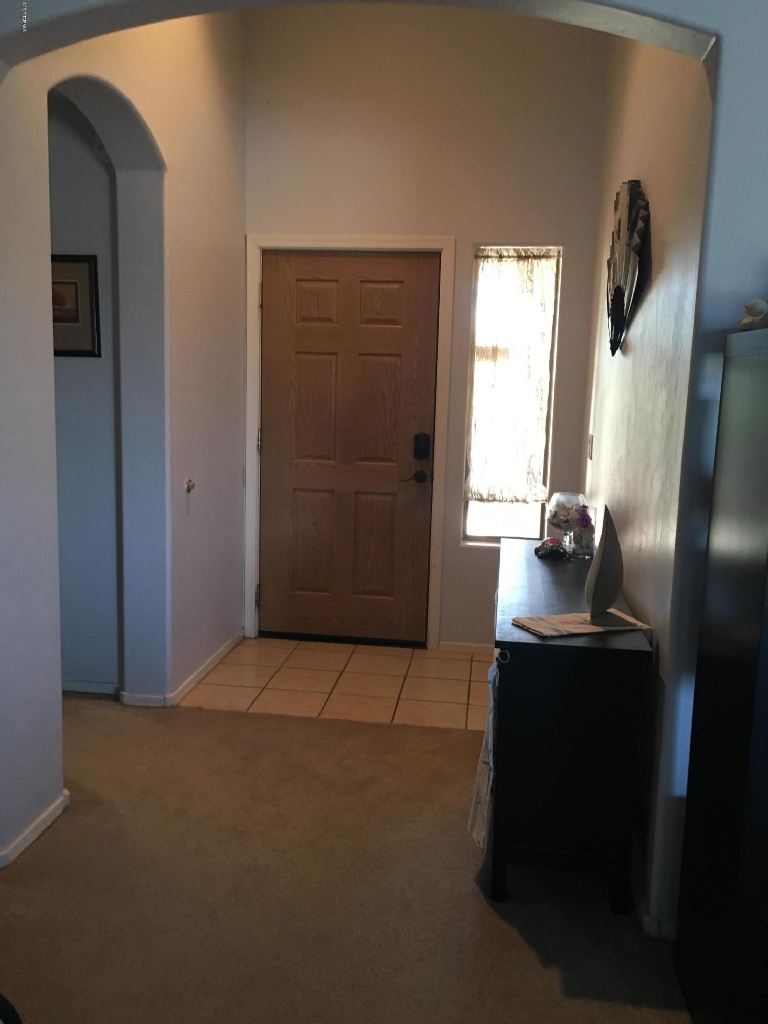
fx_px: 858
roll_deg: -1.3
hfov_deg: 48.2
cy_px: 512
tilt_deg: -9.2
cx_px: 384
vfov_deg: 61.7
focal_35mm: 29
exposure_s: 1/30
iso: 125
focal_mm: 4.15
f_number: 2.2
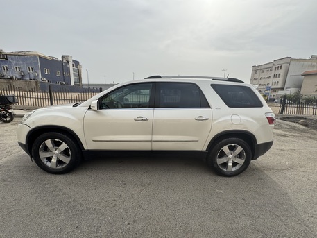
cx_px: 158
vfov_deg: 85.7
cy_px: 119
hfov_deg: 102.0
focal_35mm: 14
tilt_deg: -10.3
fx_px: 128
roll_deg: -2.0
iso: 50
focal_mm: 2.22
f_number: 2.2
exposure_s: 1/1976
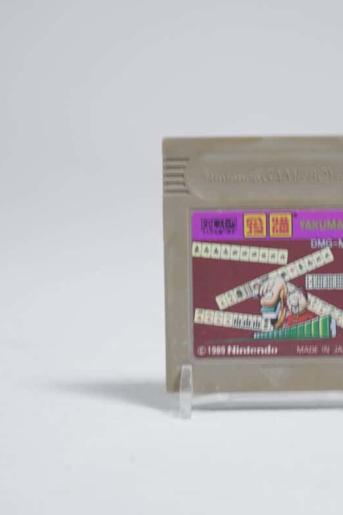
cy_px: 255
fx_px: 1501
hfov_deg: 13.0
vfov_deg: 19.5
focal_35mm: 105
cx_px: 273
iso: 100
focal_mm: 69
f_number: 5.6
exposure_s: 1/5
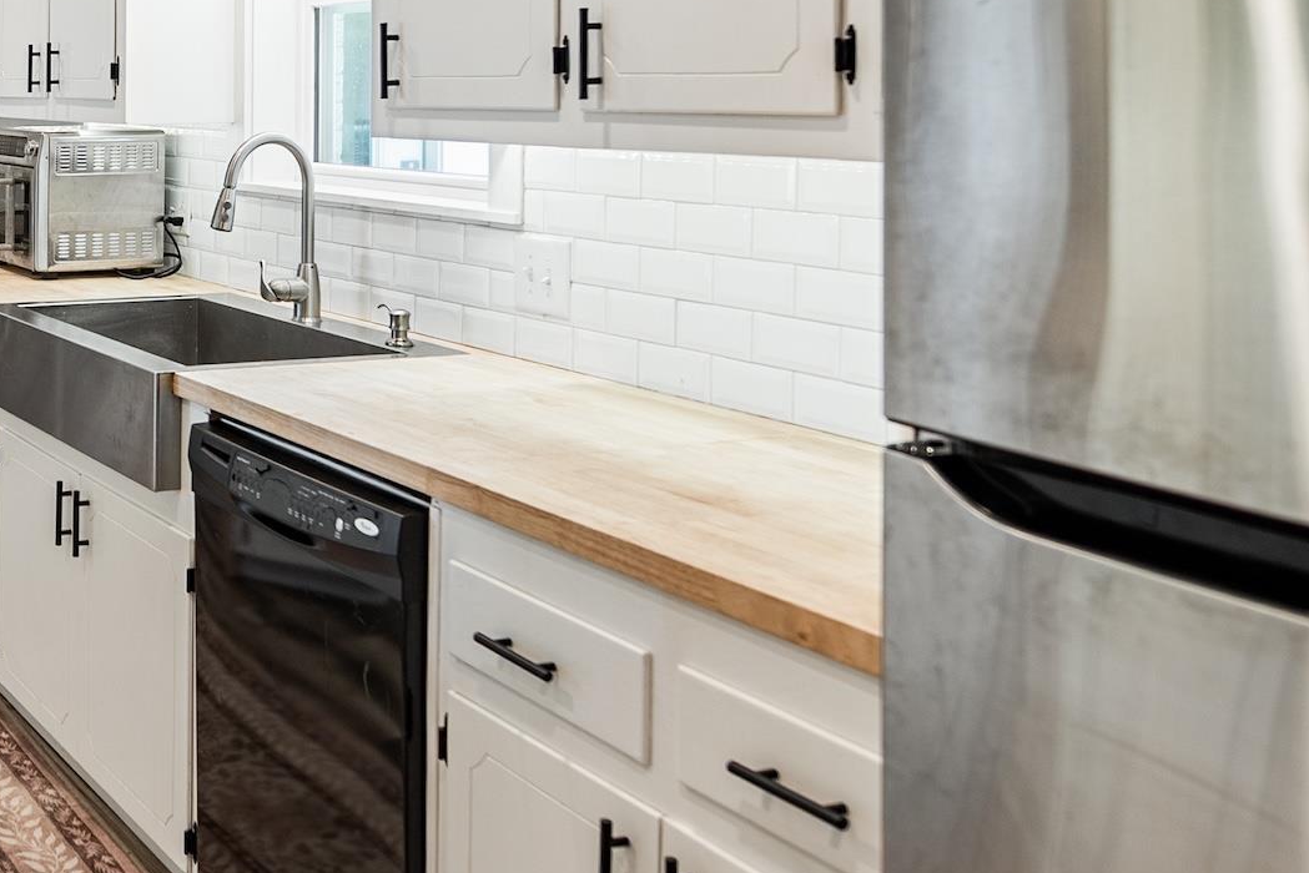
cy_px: 364
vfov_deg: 32.6
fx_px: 1491
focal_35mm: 41
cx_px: -106
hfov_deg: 39.4
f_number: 2.8
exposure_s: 1/25
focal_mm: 14
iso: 100
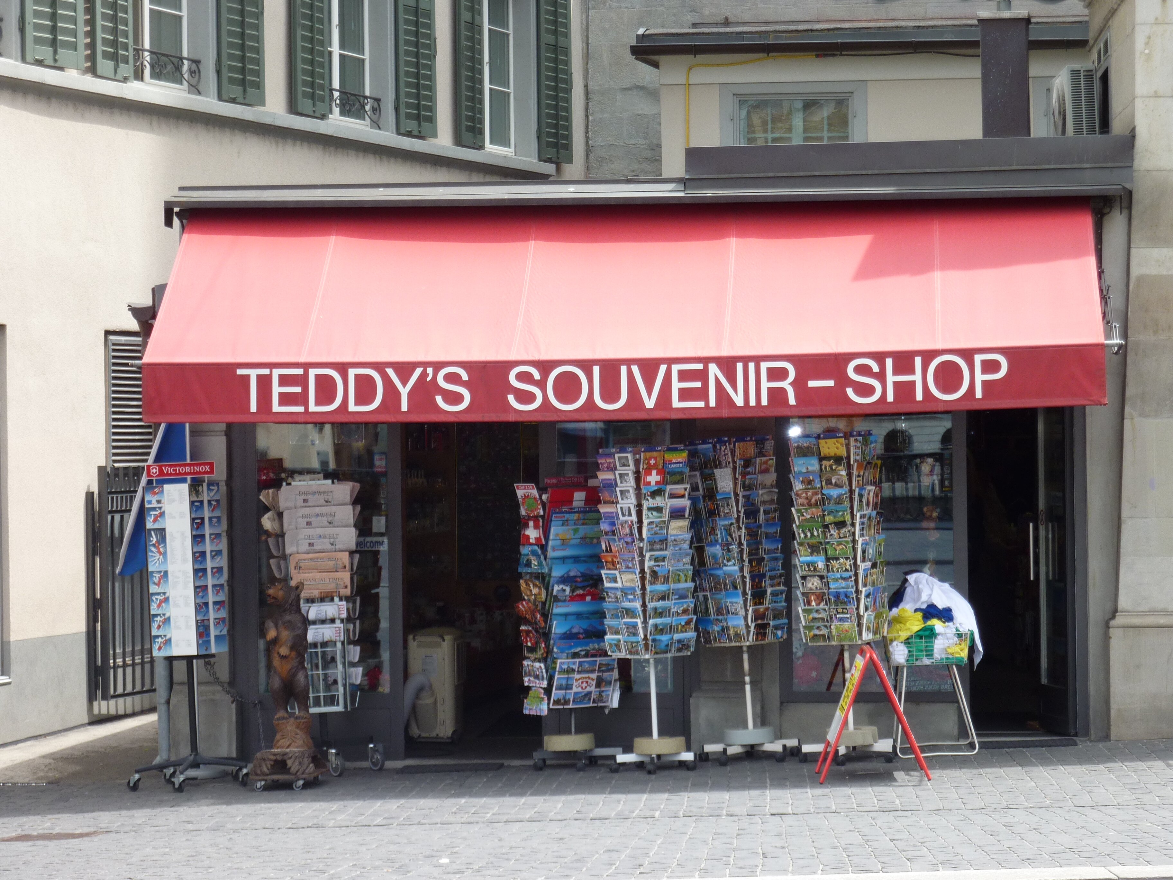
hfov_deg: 18.9
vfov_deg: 14.2
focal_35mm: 104
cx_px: 586
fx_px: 3524
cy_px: 440
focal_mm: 17
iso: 100
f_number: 4.3
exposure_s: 1/250
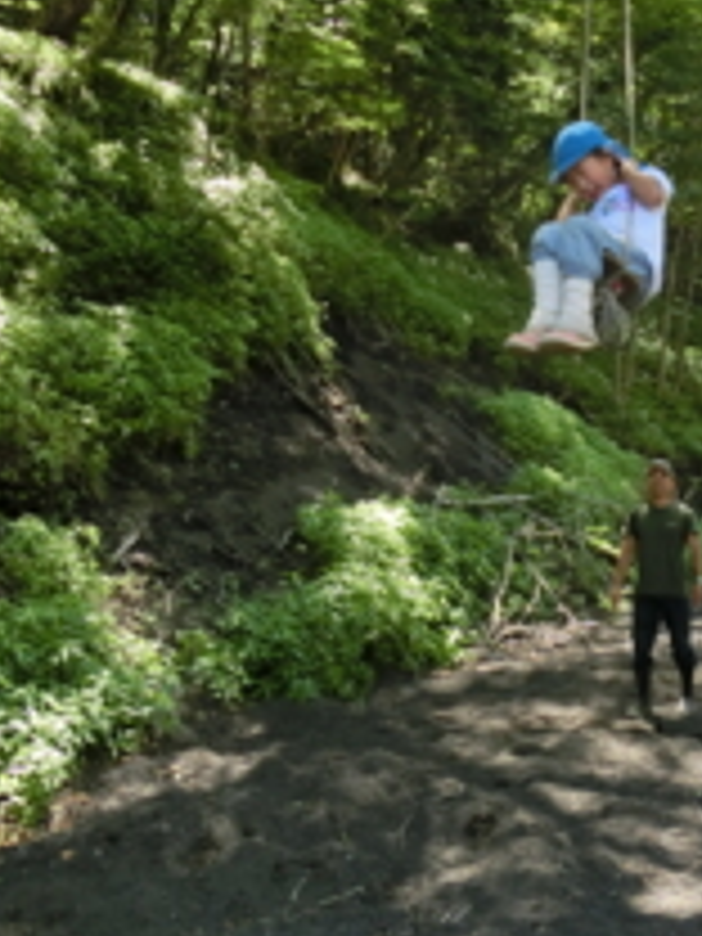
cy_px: 320
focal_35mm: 48
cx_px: 522
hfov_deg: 29.8
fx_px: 1298
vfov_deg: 39.2
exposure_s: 1/125
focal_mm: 4.5
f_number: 3.5
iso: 125
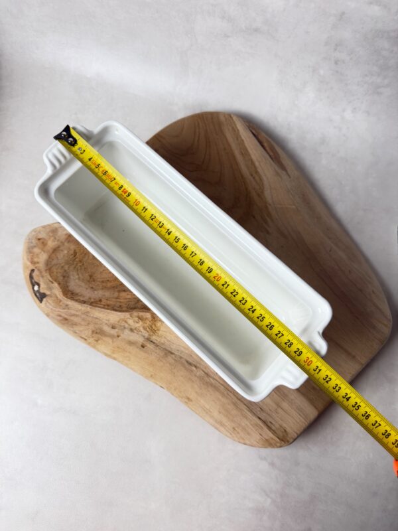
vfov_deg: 71.6
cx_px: 199
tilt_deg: -76.9
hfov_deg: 56.8
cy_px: 266
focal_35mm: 24
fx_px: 368
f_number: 1.78
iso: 160
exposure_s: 1/100
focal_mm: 6.76
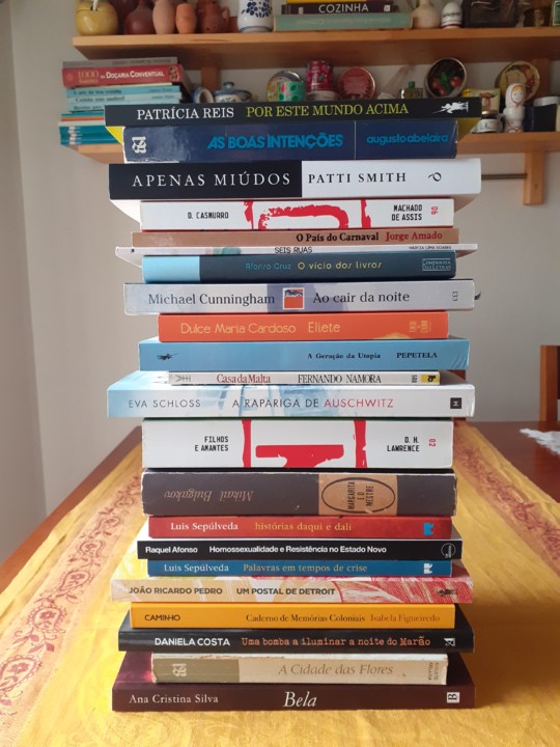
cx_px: 280
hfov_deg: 51.4
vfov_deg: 65.3
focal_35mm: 27
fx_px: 582
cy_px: 374
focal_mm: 3.6
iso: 200
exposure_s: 1/50
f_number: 1.9
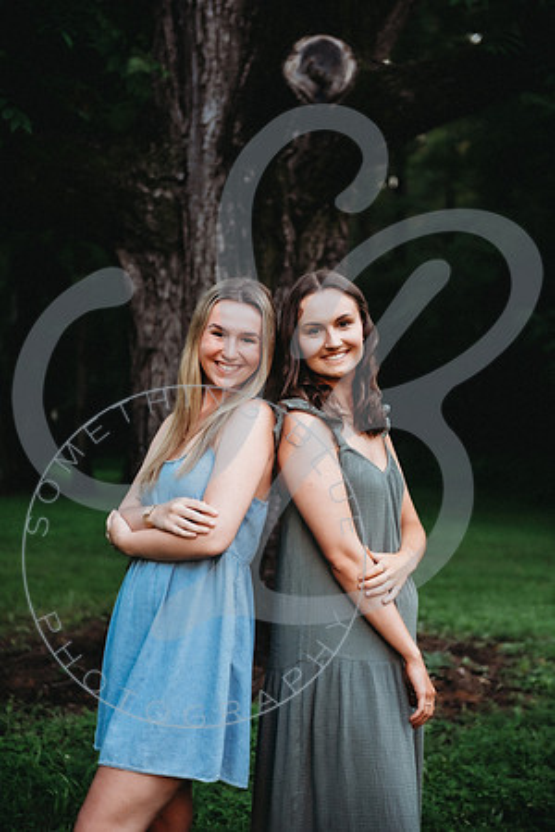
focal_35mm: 62
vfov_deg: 32.4
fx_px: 1434
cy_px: 416
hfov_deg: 21.9
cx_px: 278
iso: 200
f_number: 2.8
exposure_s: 1/160
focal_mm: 62
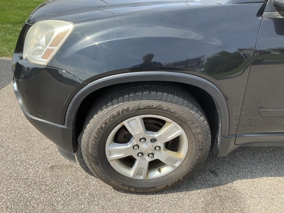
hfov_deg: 61.7
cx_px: 142
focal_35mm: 29
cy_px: 106
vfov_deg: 48.2
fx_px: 238
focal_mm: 3
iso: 25
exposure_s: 1/739
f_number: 1.8
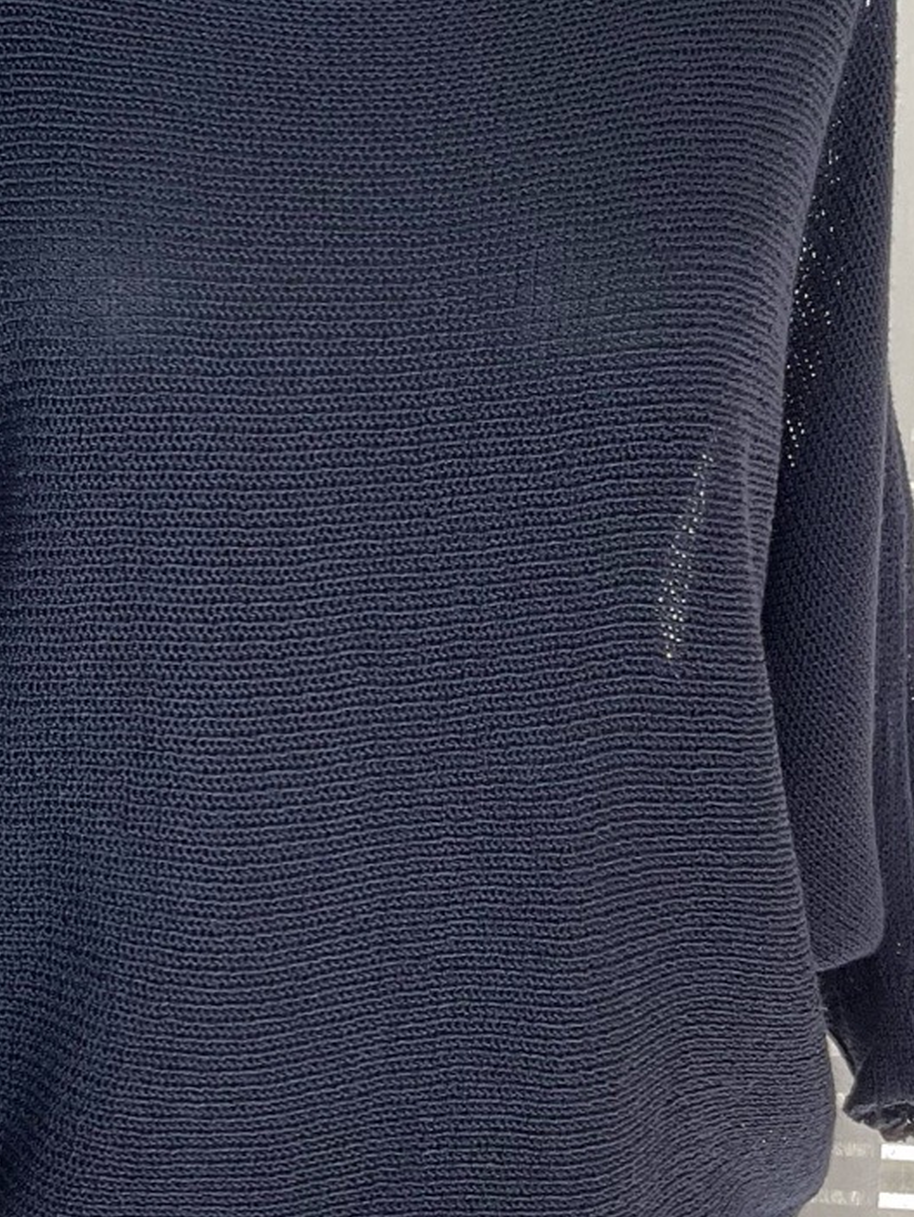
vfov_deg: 29.4
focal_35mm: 66
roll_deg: +0.2
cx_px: -34
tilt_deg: -9.7
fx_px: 2321
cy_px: 580
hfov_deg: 21.4
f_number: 1.8
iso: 32
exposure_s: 1/120
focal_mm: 3
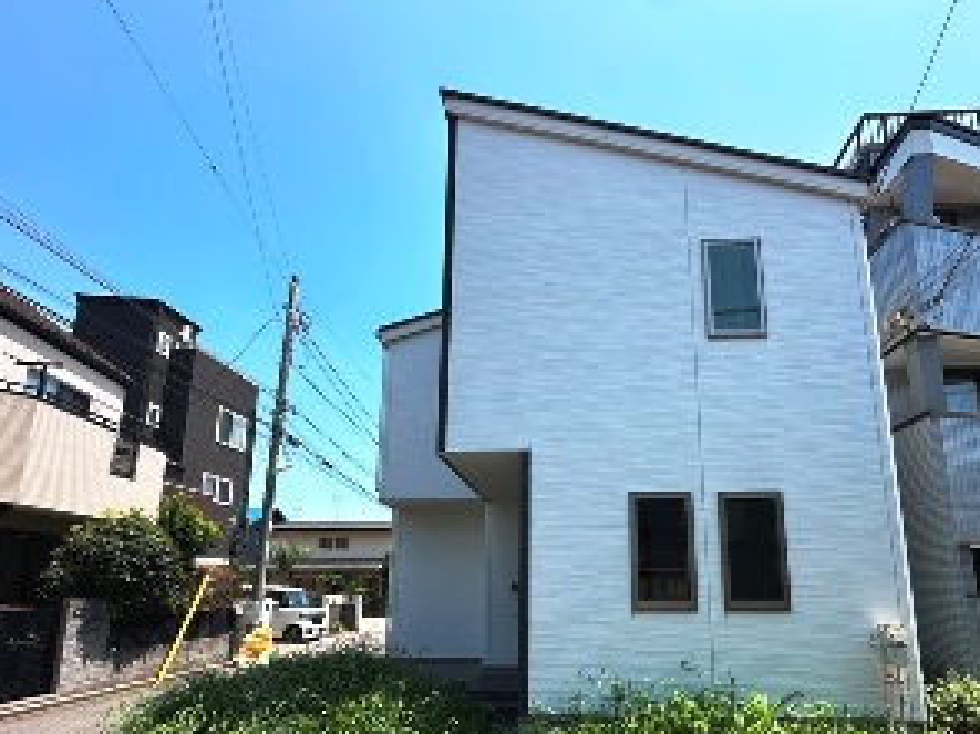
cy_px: 485
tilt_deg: +10.5
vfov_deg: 66.9
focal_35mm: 19
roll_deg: -0.7
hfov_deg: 84.4
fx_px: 538
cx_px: 545
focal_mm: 2.22
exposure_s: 1/1490
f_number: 2.2
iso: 50
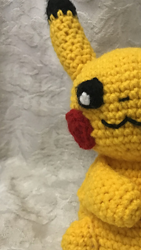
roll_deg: +0.6
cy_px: 152
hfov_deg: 24.4
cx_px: 140
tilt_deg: -16.5
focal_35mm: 47
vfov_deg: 43.4
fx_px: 312
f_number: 1.8
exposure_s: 1/7
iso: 100
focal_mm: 3.99
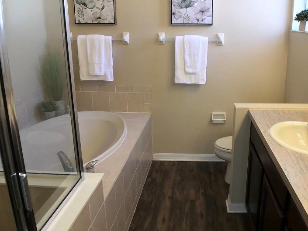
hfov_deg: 41.7
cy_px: 95
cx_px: 194
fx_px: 400
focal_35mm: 45
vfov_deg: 32.1
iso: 40
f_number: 2.4
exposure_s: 1/30
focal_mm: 3.3
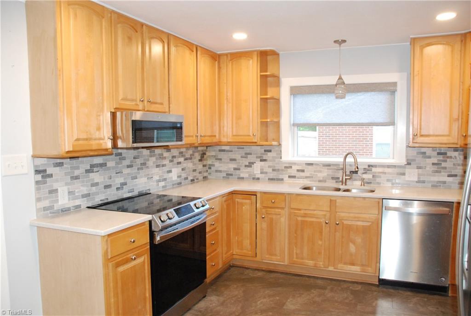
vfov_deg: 48.1
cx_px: 236
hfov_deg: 67.3
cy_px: 158
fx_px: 354
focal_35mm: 27
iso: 1600
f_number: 5.6
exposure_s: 1/60
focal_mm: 18
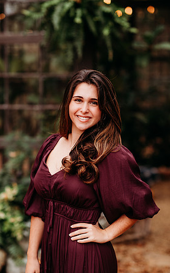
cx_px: 80
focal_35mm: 88
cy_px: 138
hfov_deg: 14.9
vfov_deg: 23.5
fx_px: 652
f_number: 2.2
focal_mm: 85
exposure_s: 1/500
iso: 250
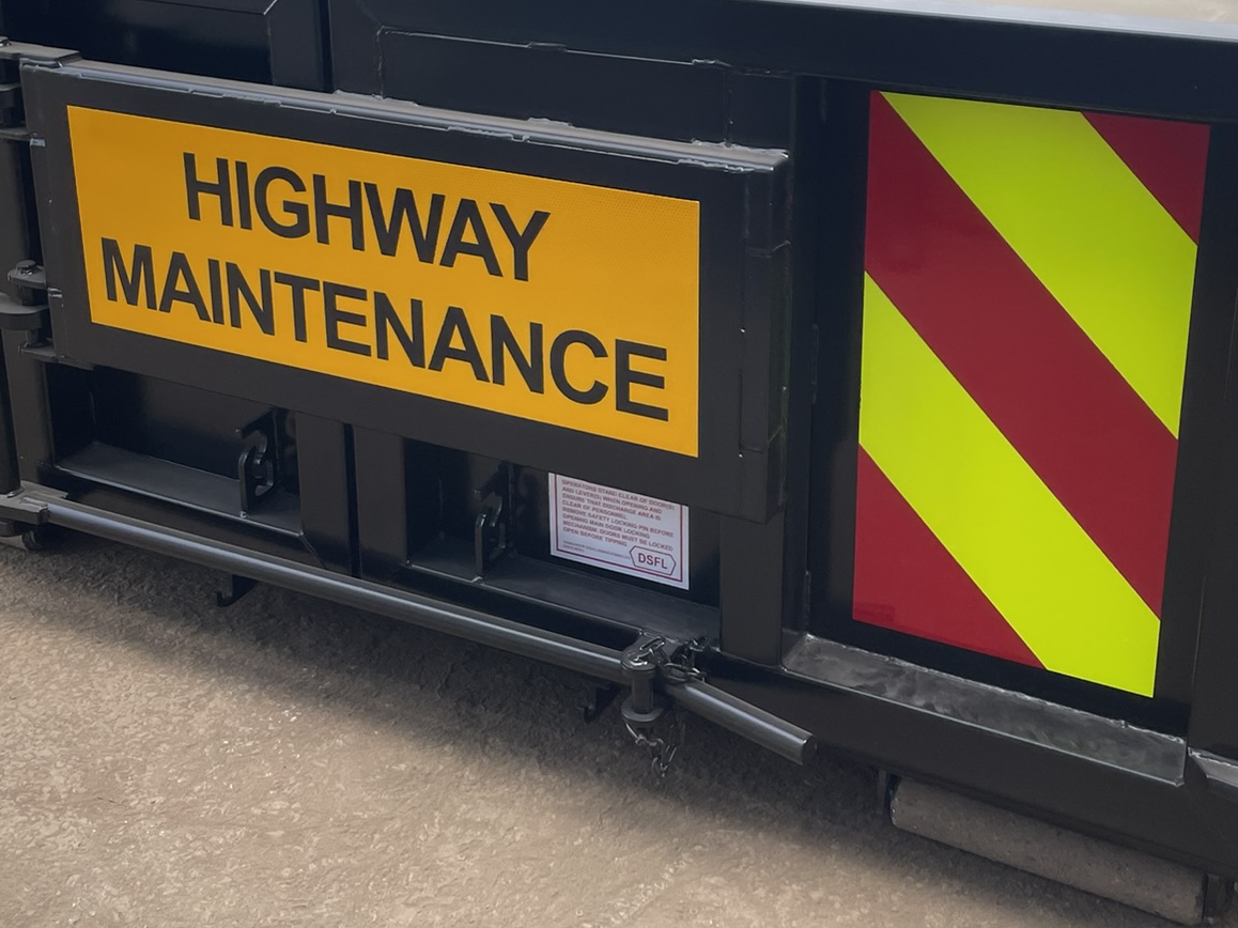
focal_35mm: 46
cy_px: 228
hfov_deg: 41.2
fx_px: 1645
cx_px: 625
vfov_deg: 30.9
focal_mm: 4.2
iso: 32
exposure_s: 1/673
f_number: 1.6
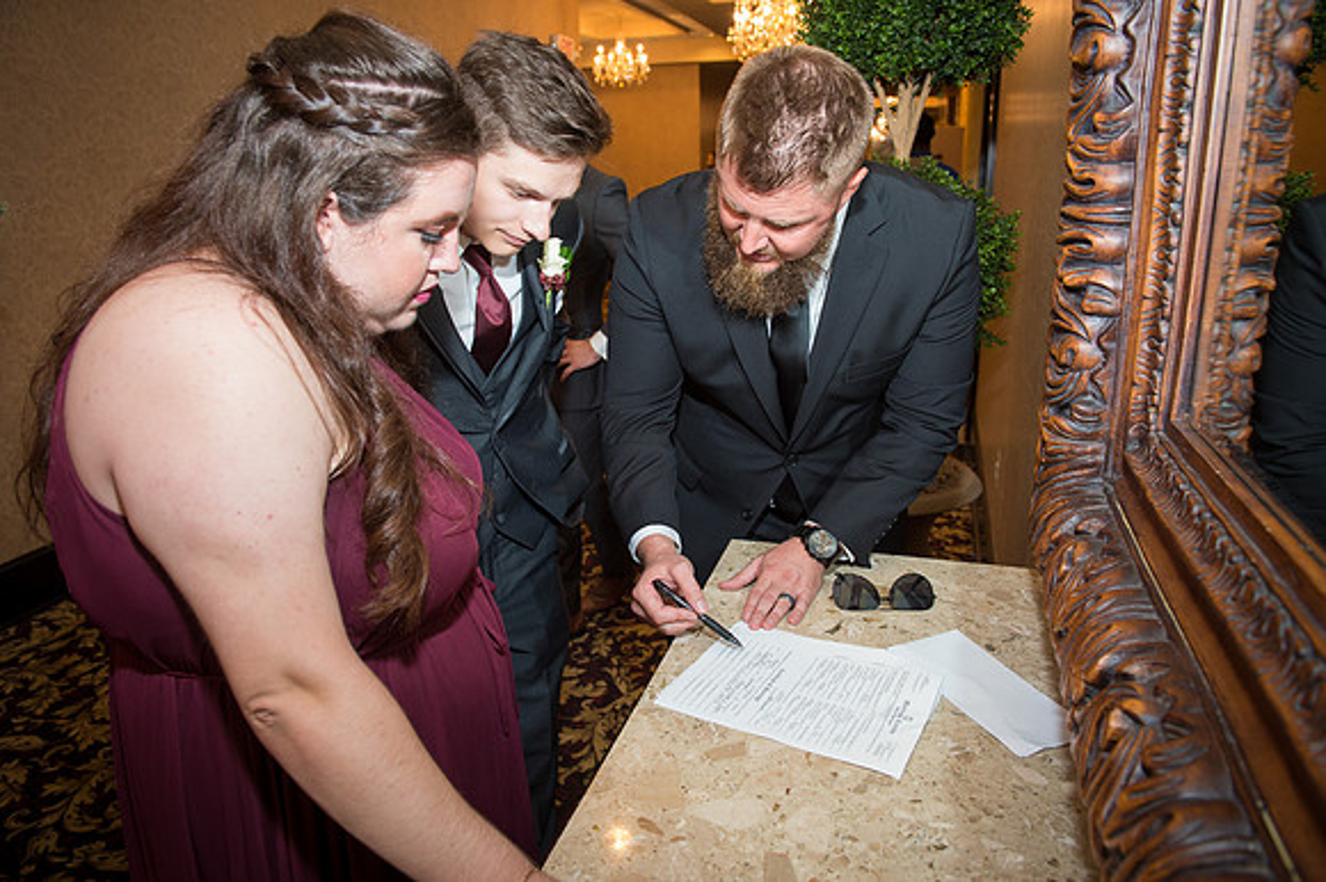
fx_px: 883
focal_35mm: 24
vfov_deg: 53.1
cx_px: 663
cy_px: 441
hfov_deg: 73.8
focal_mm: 24
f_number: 4
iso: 800
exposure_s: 1/90
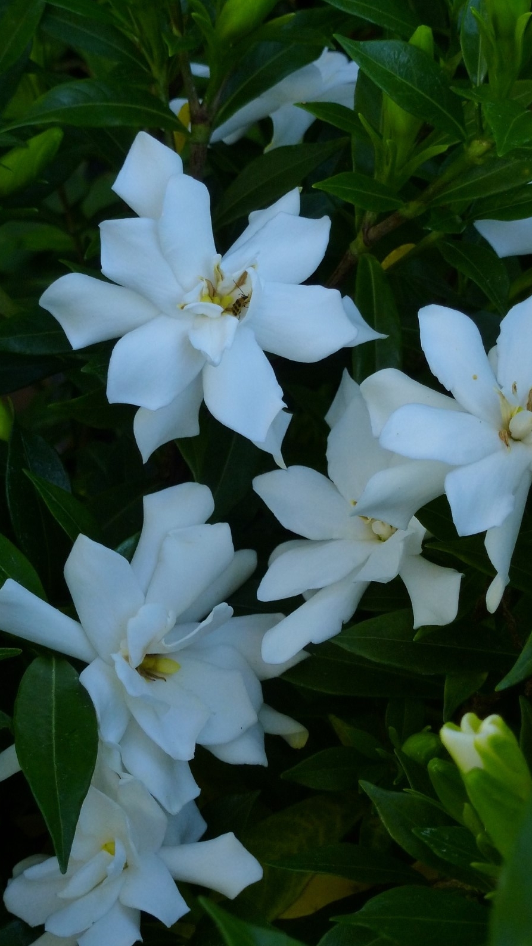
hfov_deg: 13.4
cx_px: 276
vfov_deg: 23.7
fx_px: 2258
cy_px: 475
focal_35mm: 90
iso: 320
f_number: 4.8
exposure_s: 1/60
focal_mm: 14.8
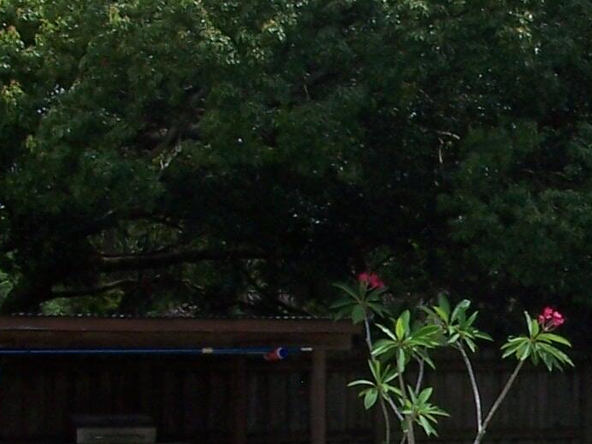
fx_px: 2154
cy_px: 463
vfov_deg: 11.6
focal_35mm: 126
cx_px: 629
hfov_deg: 15.3
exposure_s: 1/350
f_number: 5.6
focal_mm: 6.3
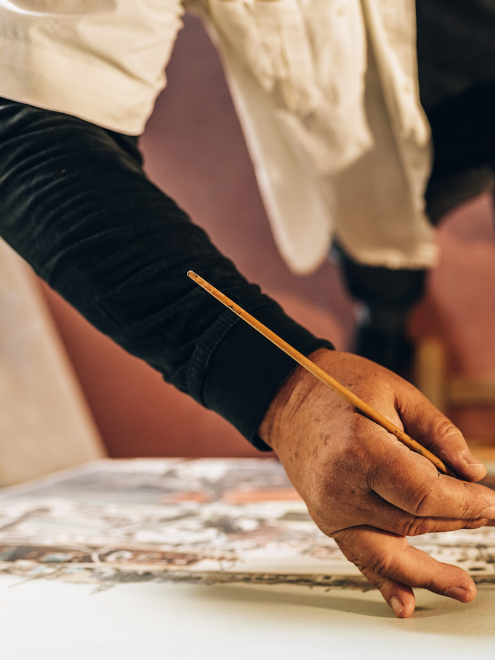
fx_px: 972
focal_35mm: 51
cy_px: 328
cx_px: 498
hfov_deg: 26.9
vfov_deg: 37.5
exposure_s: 1/125
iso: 320
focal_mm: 35
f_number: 2.8
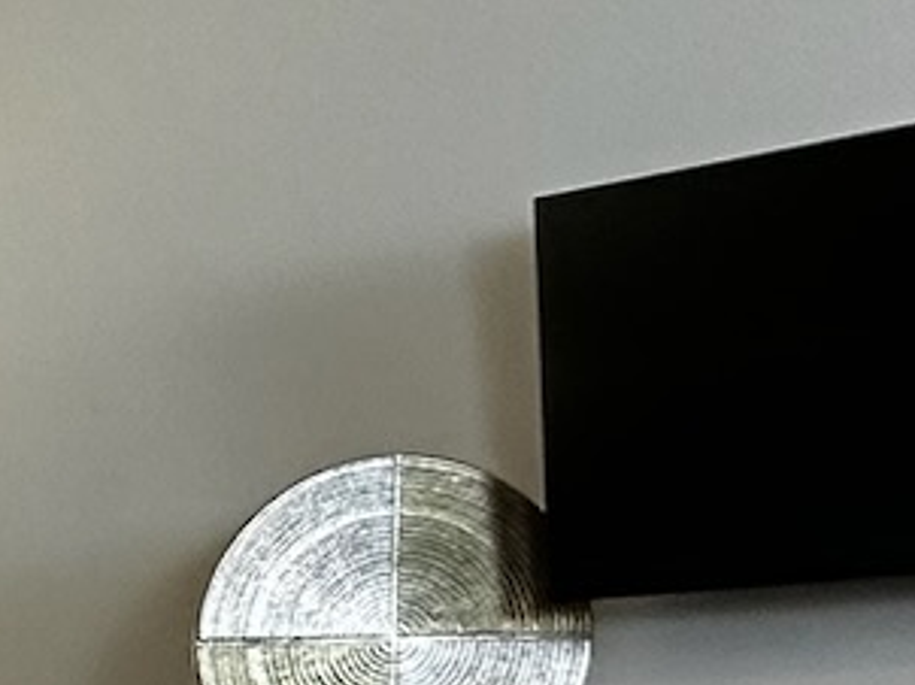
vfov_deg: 14.7
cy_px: 967
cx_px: -1239
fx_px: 2509
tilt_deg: +1.7
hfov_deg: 14.4
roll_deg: -1.5
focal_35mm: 95
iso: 200
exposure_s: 1/60
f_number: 2.2
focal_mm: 2.22
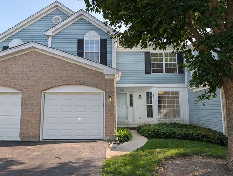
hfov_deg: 71.5
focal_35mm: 24
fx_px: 162
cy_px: 88
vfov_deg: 57.0
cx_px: 116
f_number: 1.68
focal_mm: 6.9
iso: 25
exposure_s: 1/441
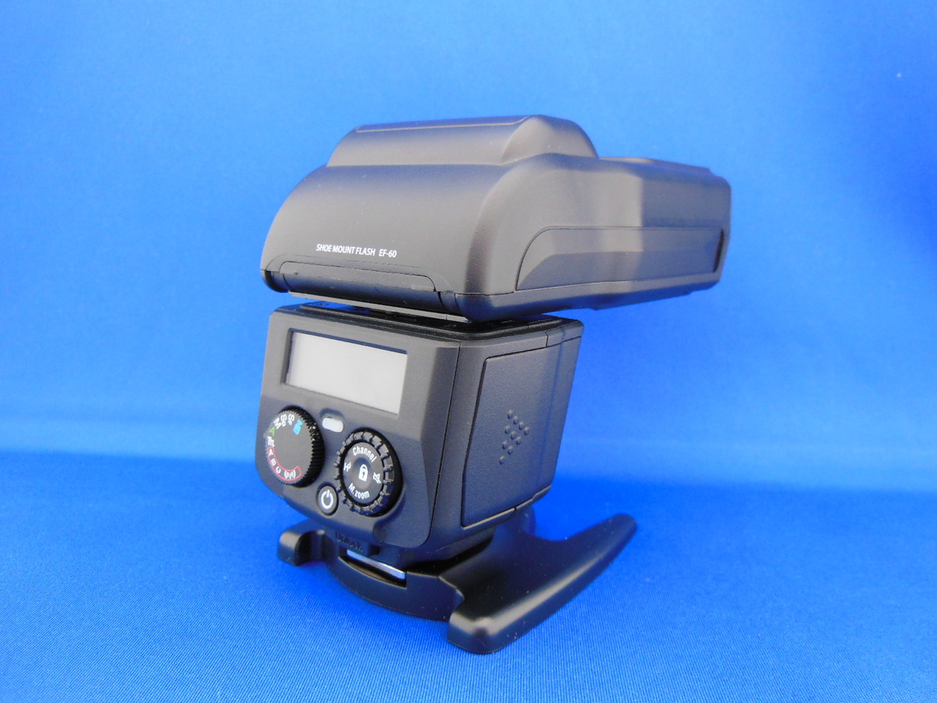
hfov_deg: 61.7
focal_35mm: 29
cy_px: 352
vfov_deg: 48.2
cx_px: 468
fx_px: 785
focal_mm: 5.2
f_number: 3.7
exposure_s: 1/10
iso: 400
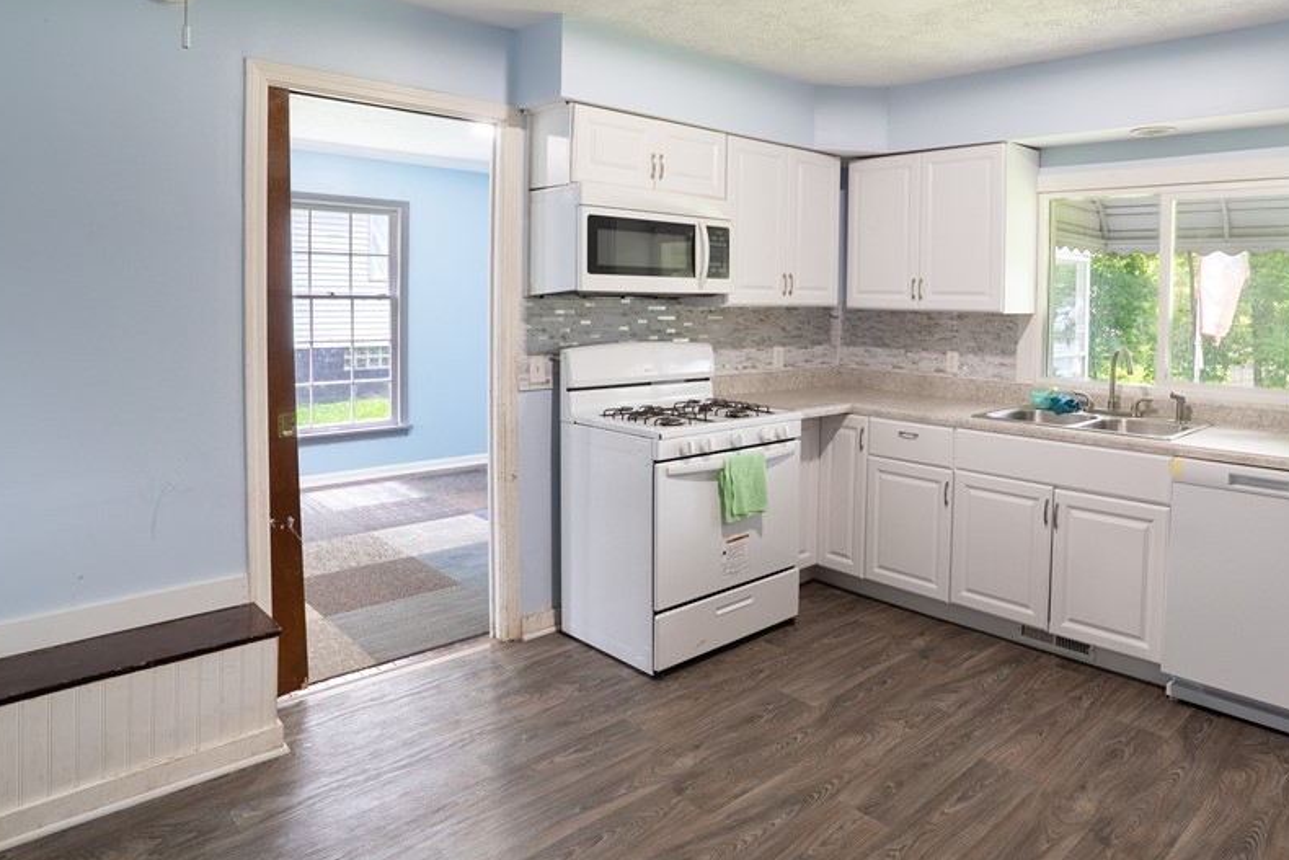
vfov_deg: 56.5
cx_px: 839
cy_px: 315
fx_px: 788
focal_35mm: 22
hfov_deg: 76.5
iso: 1250
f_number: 4
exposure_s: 1/500
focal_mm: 16
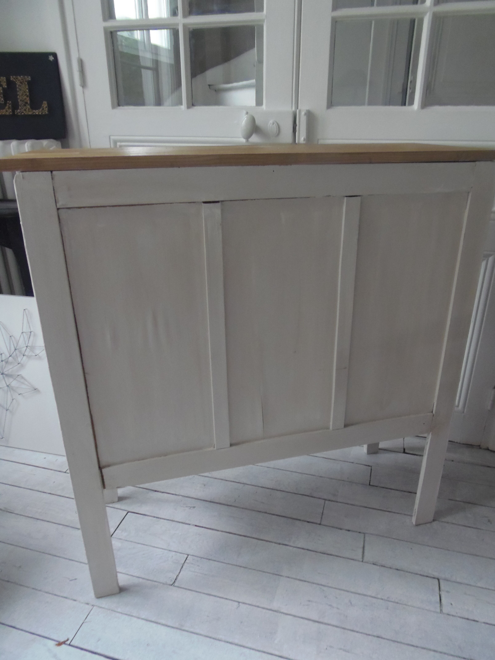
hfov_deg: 56.8
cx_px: 248
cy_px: 330
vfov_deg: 71.6
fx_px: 458
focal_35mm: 24
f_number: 2.9
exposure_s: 1/30
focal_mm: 4.3
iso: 250
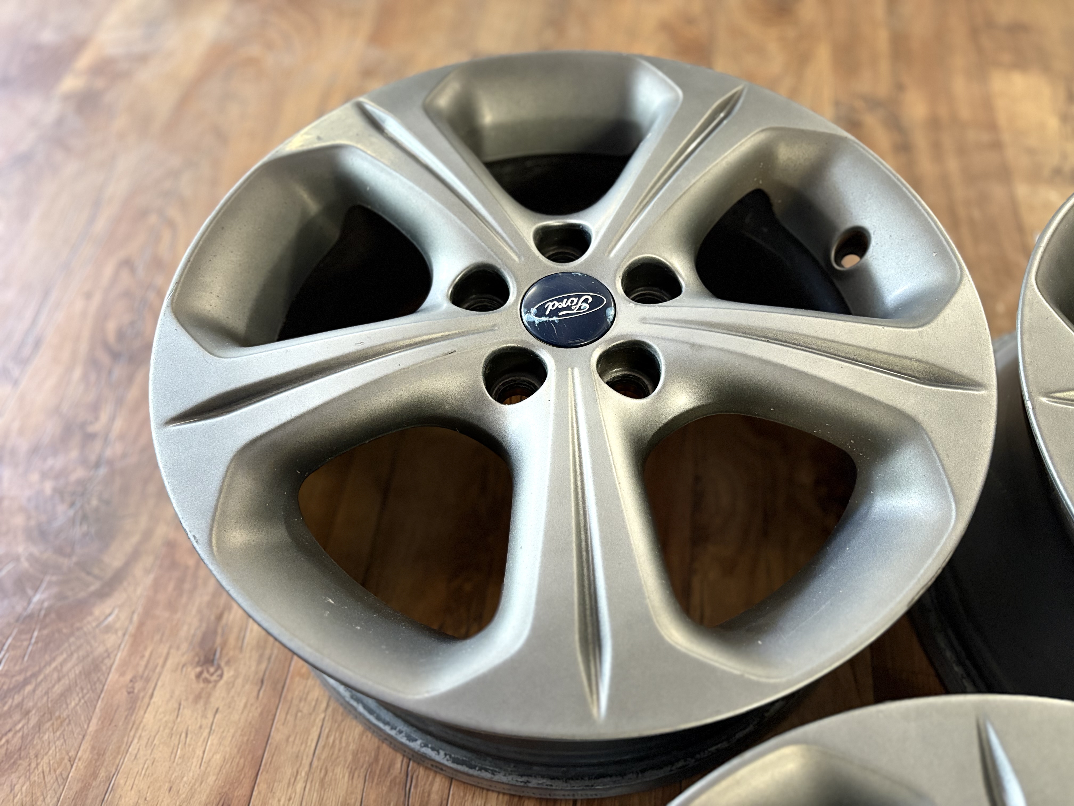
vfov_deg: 53.1
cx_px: 537
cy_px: 403
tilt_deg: -58.3
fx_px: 807
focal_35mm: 26
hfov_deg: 67.3
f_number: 1.6
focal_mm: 5.96
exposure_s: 1/59
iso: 500
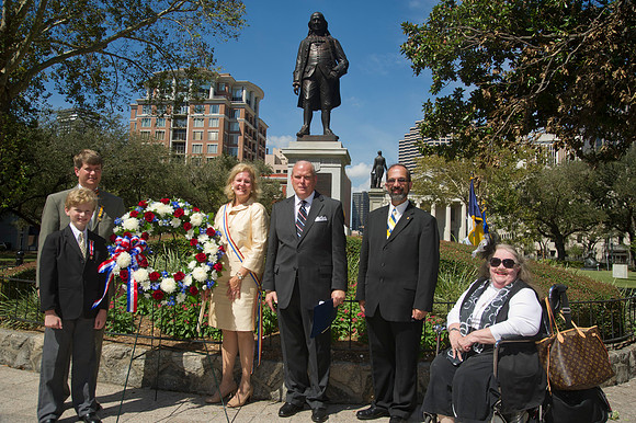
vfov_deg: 43.6
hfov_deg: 62.0
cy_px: 212
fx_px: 530
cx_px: 318
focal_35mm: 30
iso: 200
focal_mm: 30
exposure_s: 1/320
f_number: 9
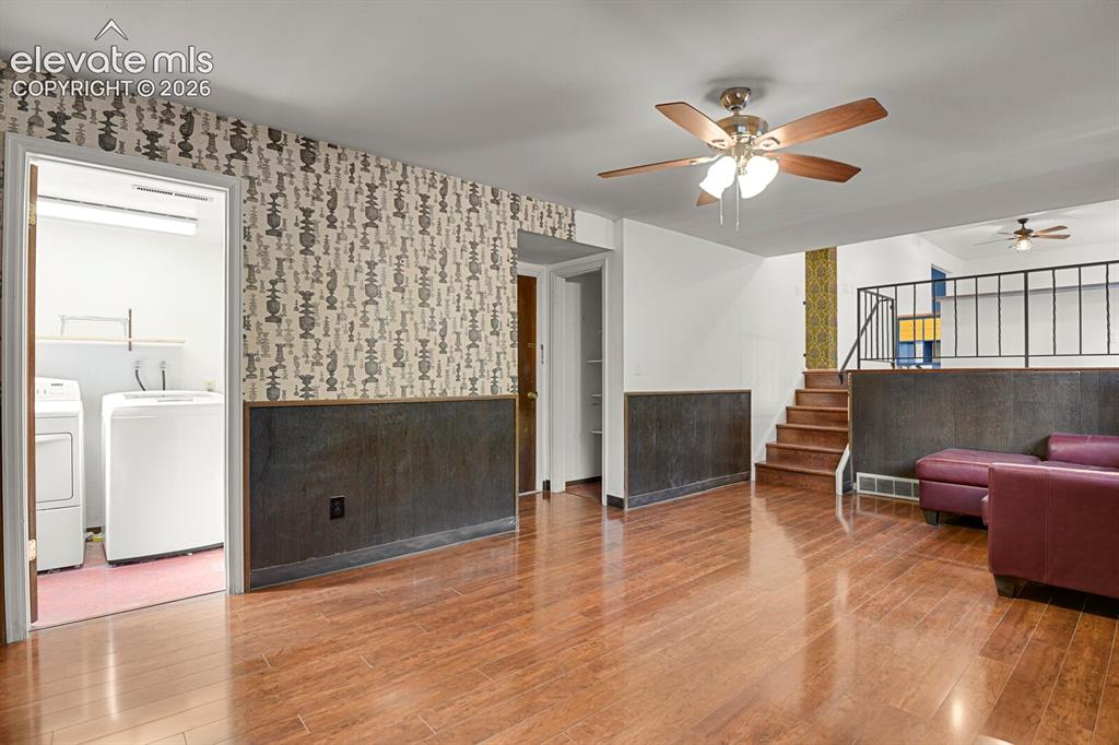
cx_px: 560
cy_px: 372
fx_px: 528
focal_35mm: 17
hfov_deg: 93.3
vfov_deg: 70.4
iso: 250
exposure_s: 6
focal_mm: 17
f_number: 6.3
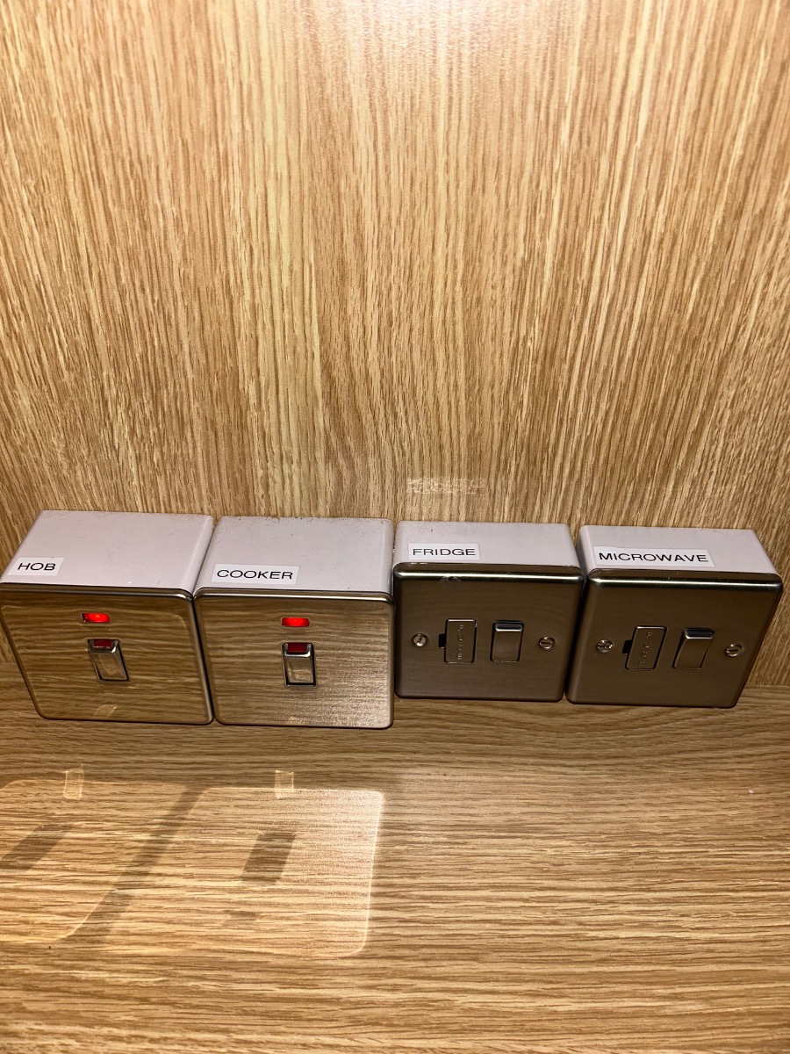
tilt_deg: -37.1
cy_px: 527
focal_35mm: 26
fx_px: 791
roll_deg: -0.4
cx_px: 395
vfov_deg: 67.3
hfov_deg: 53.1
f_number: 1.5
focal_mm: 5.7
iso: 32
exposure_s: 1/57
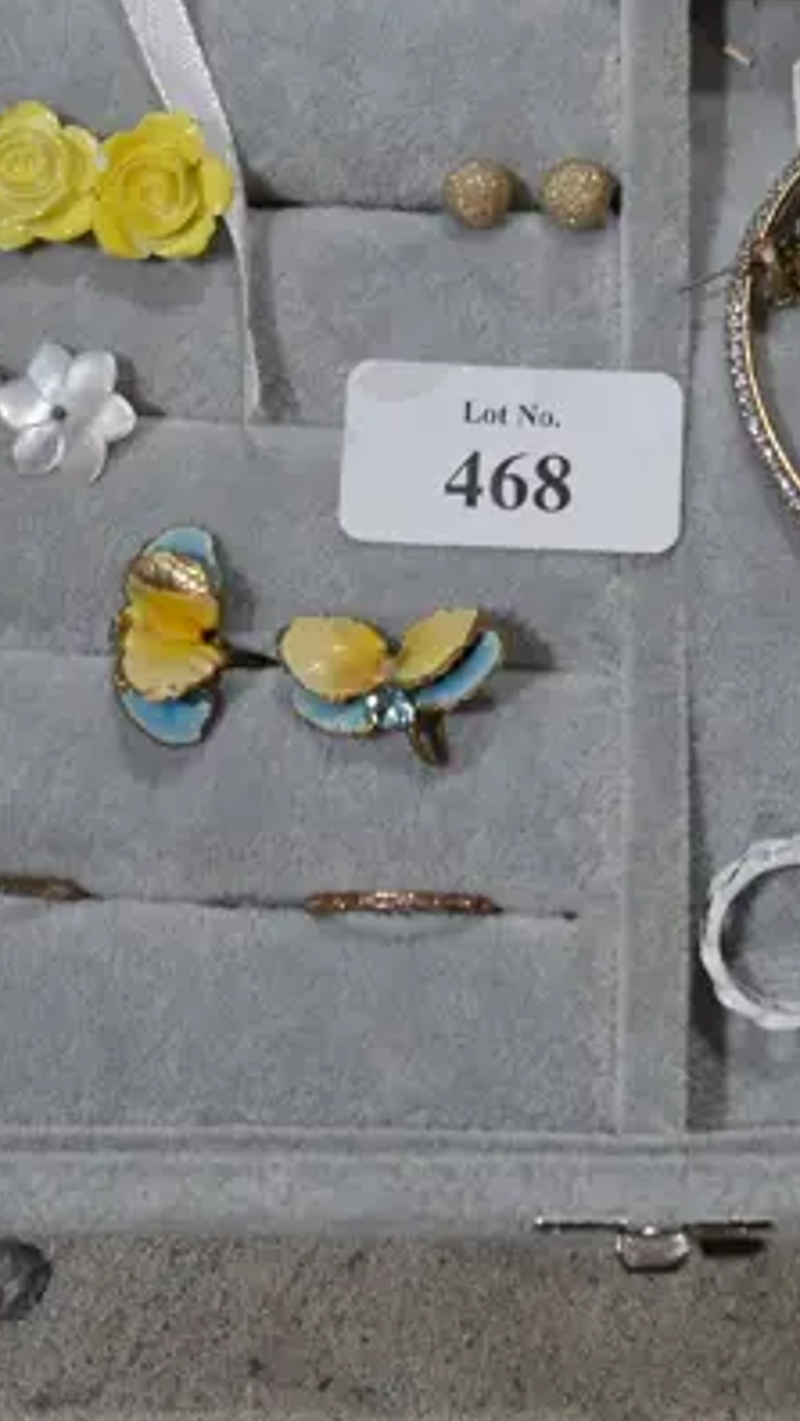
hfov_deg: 11.3
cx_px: 692
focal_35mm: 107
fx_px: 4032
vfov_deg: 19.5
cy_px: 86
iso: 200
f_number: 4.1
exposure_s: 1/80
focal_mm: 19
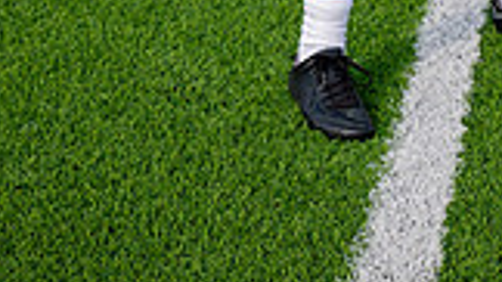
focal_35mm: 140
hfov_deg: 15.2
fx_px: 1863
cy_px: -409
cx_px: 462
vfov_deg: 8.0
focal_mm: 48
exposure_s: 1/320
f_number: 7.1
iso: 125
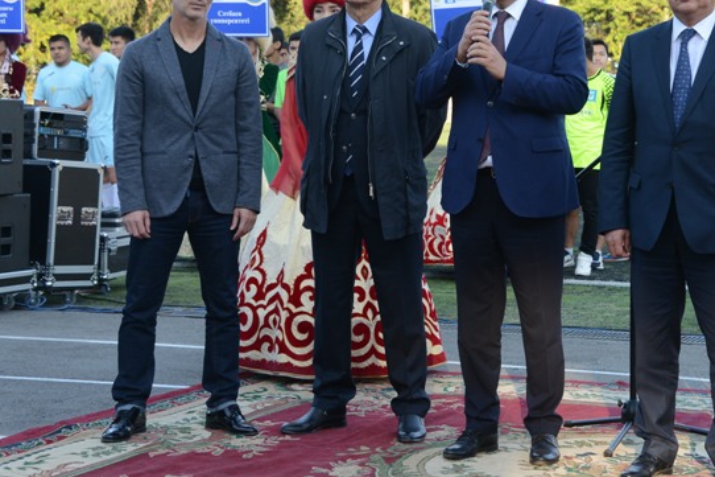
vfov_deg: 14.2
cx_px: 478
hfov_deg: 21.2
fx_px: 1906
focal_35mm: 96
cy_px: 151
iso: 800
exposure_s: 1/200
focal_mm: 65
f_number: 7.1
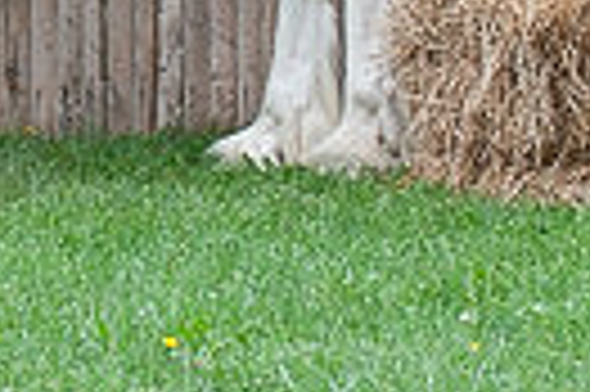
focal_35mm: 423
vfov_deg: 3.2
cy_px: -345
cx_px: -248
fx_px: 6924
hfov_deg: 4.8
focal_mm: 110
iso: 2200
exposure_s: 1/1000
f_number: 5.6
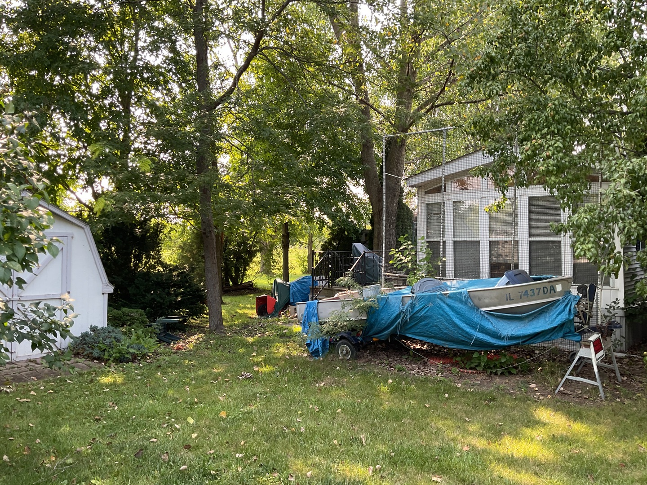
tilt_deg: +1.6
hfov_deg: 61.7
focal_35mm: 29
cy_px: 242
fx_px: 542
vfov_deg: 48.2
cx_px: 324
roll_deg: +0.3
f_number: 1.8
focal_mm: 3
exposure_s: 1/120
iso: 20
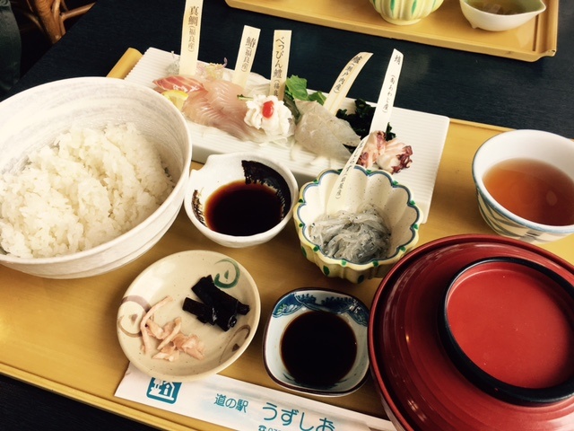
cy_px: 216
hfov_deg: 61.7
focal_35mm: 29
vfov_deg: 48.2
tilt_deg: -54.7
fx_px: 481
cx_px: 287
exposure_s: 1/452
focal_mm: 4.15
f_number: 2.2
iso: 25
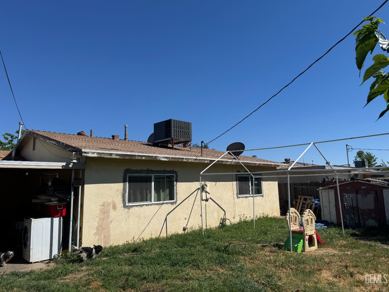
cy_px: 146
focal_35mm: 24
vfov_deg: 56.8
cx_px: 194
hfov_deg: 71.6
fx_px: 270
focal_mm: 6.76
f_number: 1.78
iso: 80
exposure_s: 1/6410
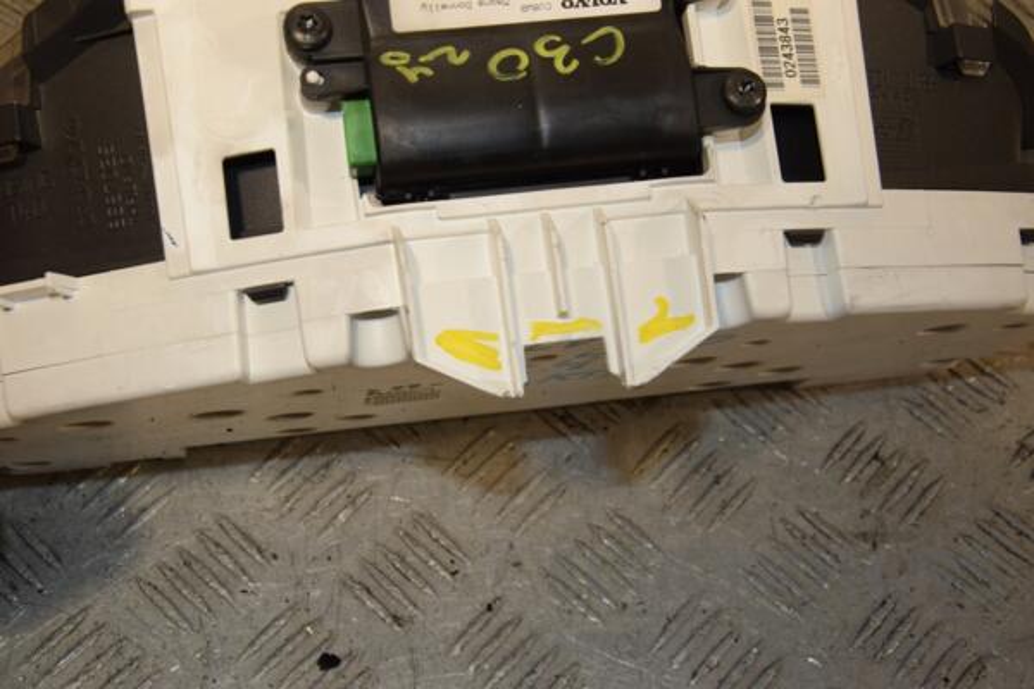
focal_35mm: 52
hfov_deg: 37.9
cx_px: 517
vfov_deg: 25.8
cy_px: 344
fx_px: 1508
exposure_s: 1/200
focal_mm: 35
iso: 800
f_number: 10
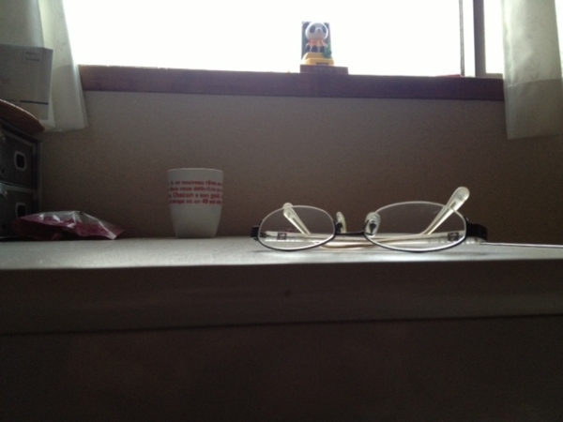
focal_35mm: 35
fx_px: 569
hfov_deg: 52.6
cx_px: 282
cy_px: 211
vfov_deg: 40.7
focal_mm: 4.28
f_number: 2.4
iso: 160
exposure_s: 1/20
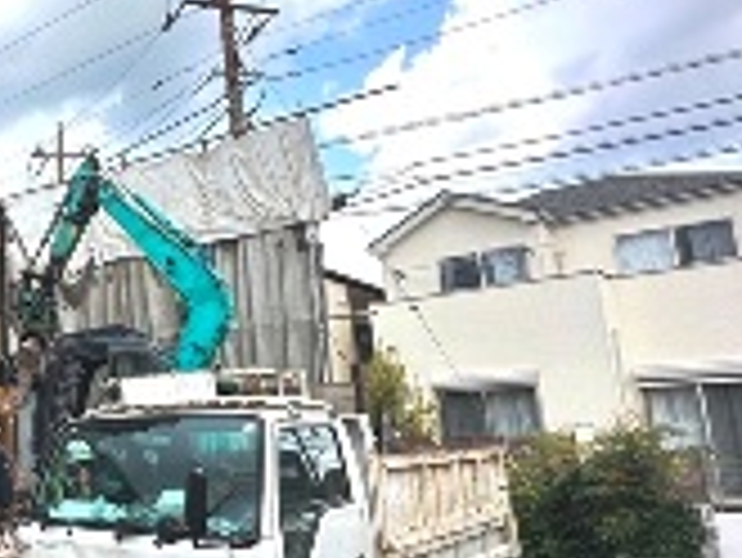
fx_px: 729
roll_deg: -0.1
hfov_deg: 42.5
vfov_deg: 41.7
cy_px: 324
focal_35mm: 34
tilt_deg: +10.0
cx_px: -72
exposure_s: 1/711
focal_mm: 2.22
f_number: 2.2
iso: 40
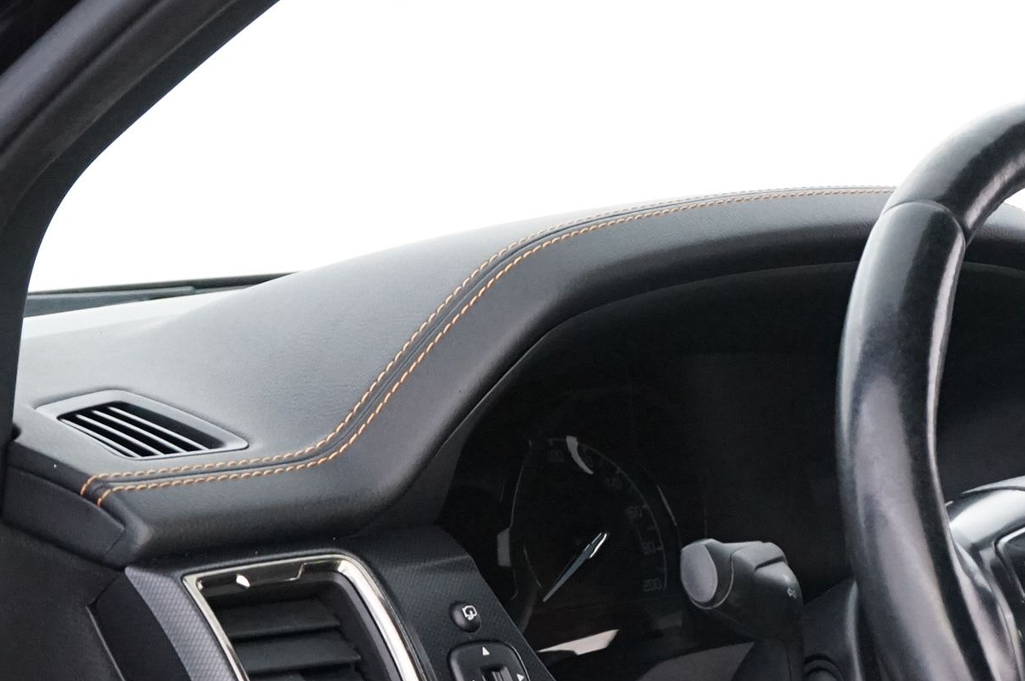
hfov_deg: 14.5
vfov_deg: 9.8
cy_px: 750
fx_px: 3925
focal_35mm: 138
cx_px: 1146
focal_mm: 55
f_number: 6.3
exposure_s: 1/10
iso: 4000
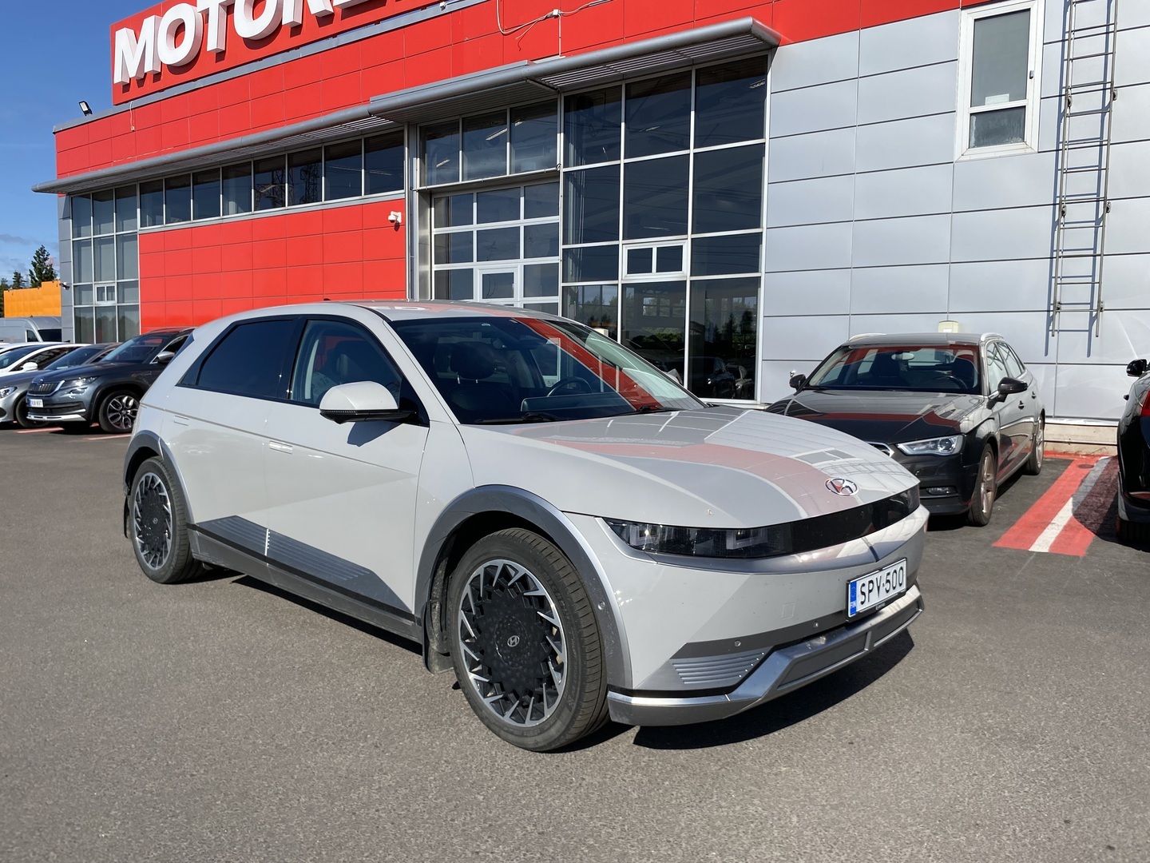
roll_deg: -1.1
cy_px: 432
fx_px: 864
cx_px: 575
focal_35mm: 26
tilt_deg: -4.4
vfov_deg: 53.1
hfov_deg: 67.3
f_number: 1.8
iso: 32
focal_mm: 4.25
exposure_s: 1/3731
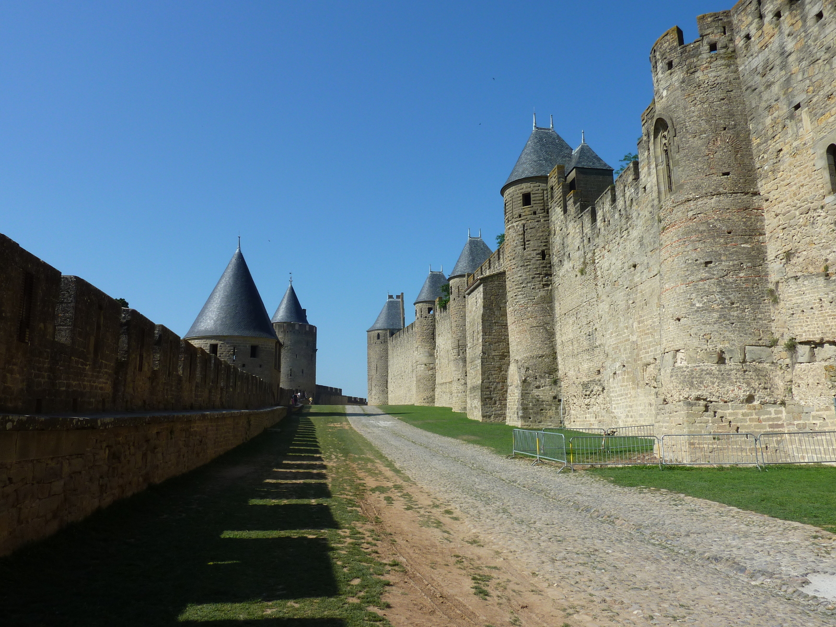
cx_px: 418
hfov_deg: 69.4
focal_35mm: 25
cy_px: 314
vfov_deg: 54.9
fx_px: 604
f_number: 5
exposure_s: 1/500
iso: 80
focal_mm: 4.1
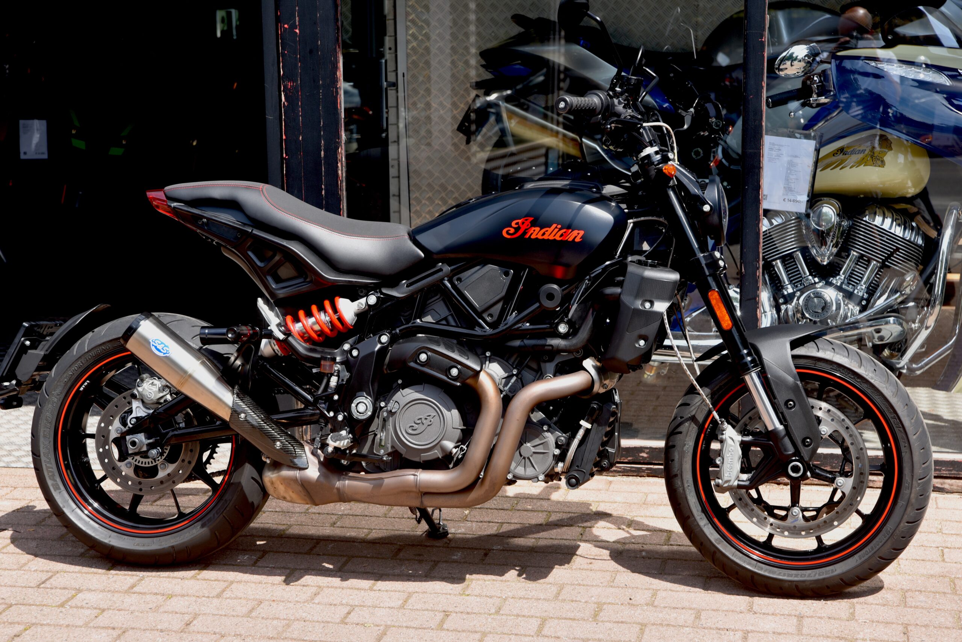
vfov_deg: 20.9
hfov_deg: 30.9
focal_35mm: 65
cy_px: 321
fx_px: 1738
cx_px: 481
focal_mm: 65
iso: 100
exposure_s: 1/125
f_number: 5.6
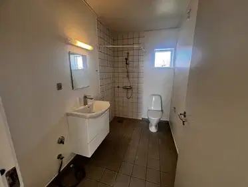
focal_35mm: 13
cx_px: 124
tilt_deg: -12.4
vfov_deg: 89.9
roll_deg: +0.0
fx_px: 93
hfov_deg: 106.2
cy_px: 94
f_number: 1.8
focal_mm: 1.57
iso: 100
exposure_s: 1/100
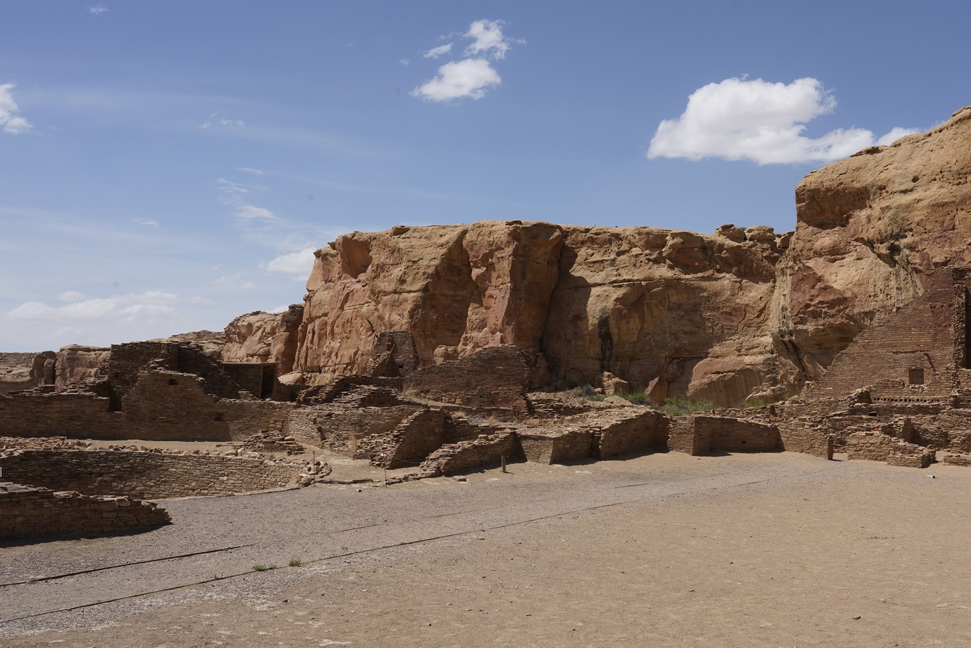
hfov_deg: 48.7
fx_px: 1052
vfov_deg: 34.2
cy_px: 358
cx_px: 646
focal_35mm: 39
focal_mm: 29
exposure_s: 1/100
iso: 100
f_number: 18
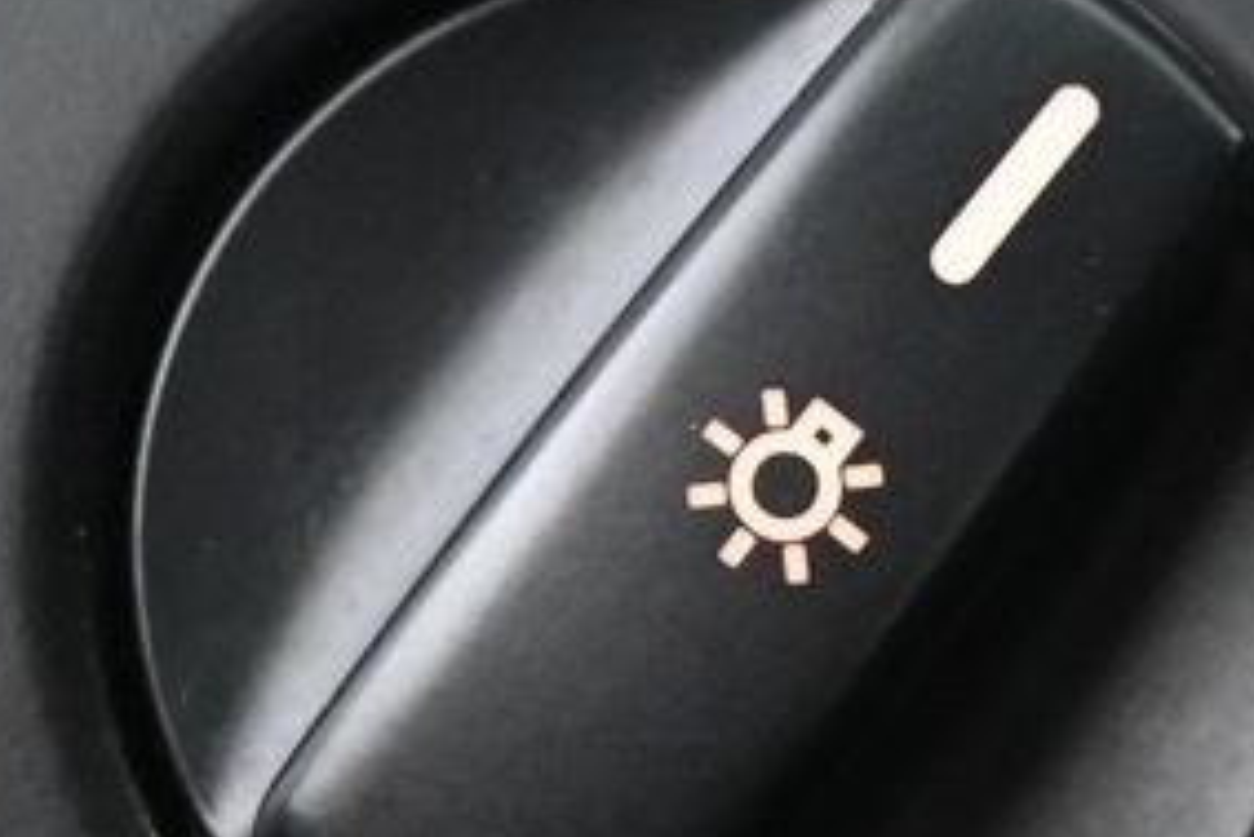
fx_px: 6427
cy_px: 589
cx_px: 833
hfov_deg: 11.1
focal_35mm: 184
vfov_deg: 7.4
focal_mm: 21.5
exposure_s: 1/30
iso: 5000
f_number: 4
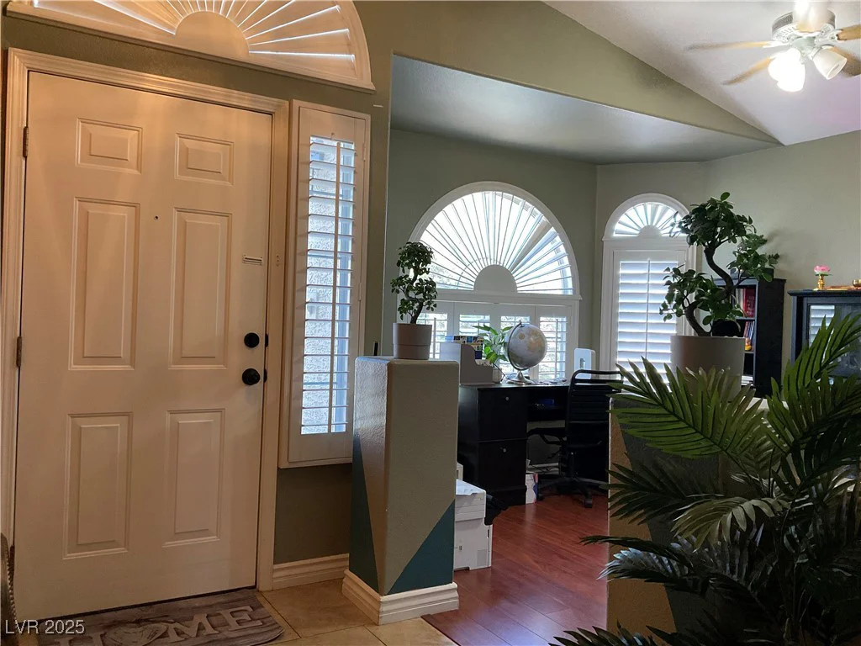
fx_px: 721
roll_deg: -1.8
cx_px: 430
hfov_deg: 61.7
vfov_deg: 48.2
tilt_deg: -0.5
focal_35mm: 29
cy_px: 323
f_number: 1.8
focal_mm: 3
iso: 125
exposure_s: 1/60
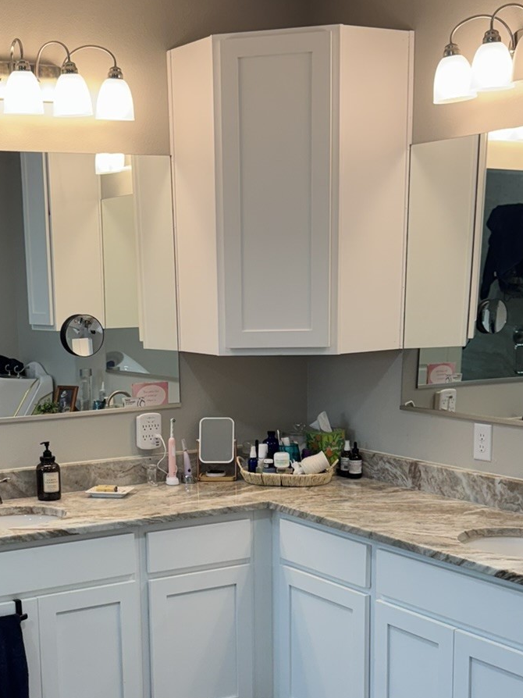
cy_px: 510
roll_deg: +2.3
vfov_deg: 34.3
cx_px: 194
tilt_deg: -12.6
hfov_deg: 26.5
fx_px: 1108
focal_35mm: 55
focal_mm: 6.76
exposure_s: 1/120
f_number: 1.78
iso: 64
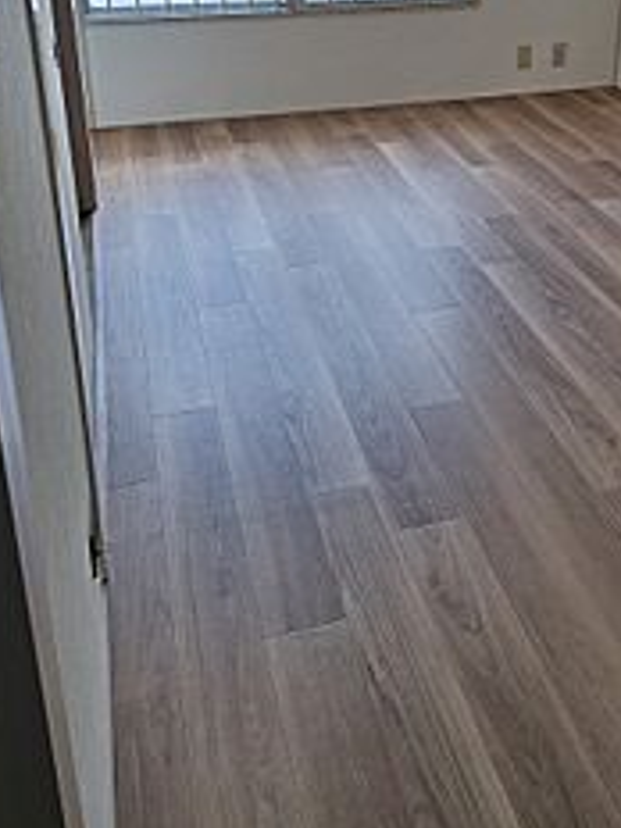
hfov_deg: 37.4
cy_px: 186
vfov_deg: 46.8
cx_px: 403
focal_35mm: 38
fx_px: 909
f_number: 1.8
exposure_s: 1/336
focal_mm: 5.54
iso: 40
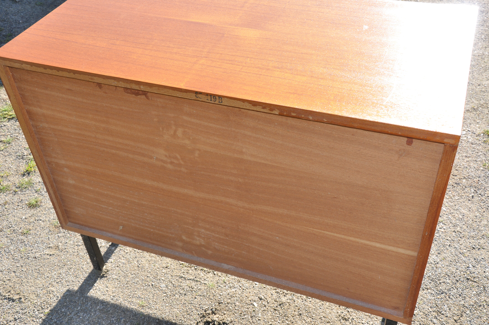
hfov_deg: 49.6
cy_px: 162
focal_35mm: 39
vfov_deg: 34.1
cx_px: 244
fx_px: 529
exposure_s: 1/200
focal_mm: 26
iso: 200
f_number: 6.7
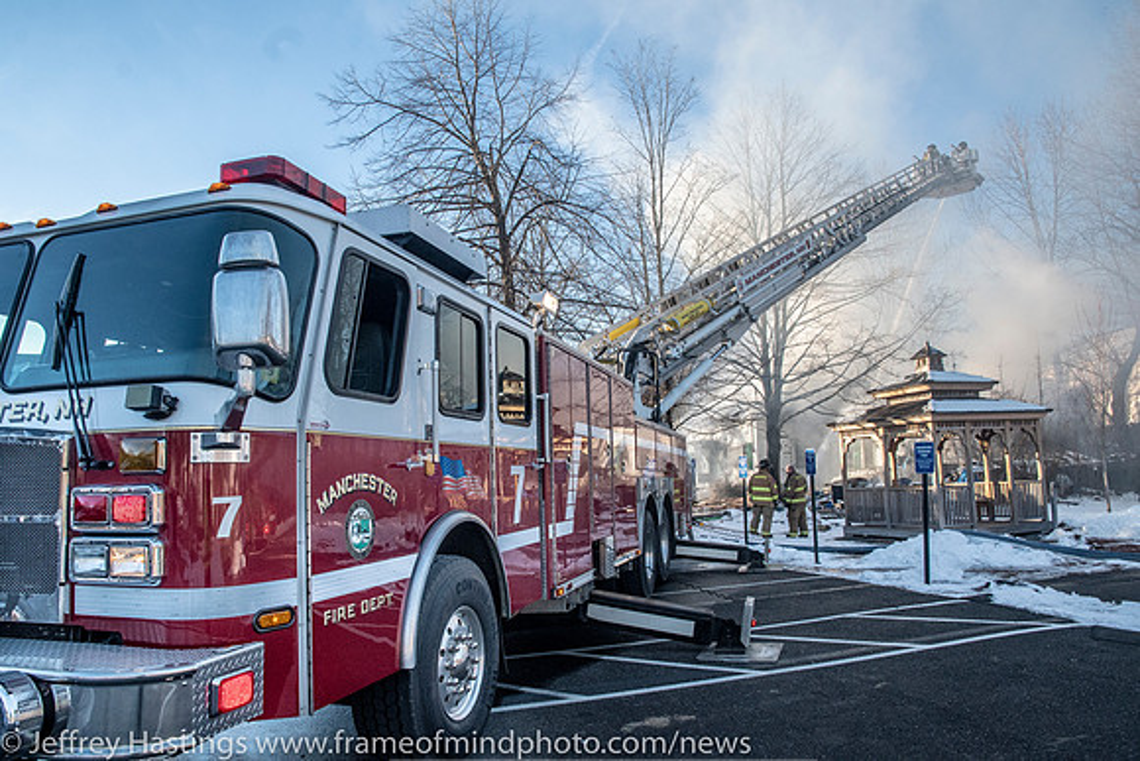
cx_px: 570
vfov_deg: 53.2
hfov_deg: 73.7
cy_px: 380
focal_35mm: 24
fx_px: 760
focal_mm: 16
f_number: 8
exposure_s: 1/1000
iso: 1000
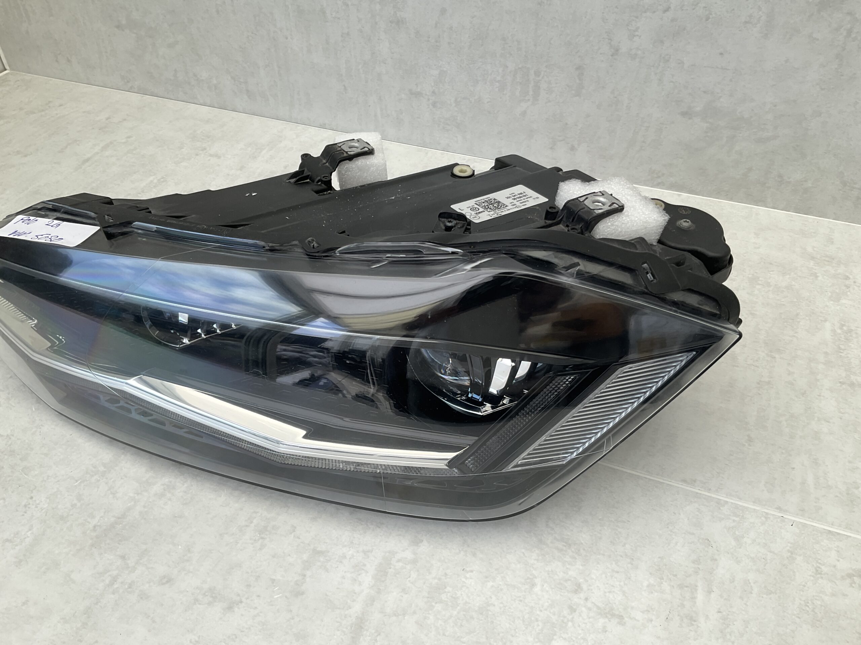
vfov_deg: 48.2
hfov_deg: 61.7
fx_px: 721
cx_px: 430
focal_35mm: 29
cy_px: 322
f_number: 1.8
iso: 16
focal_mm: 3
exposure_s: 1/307
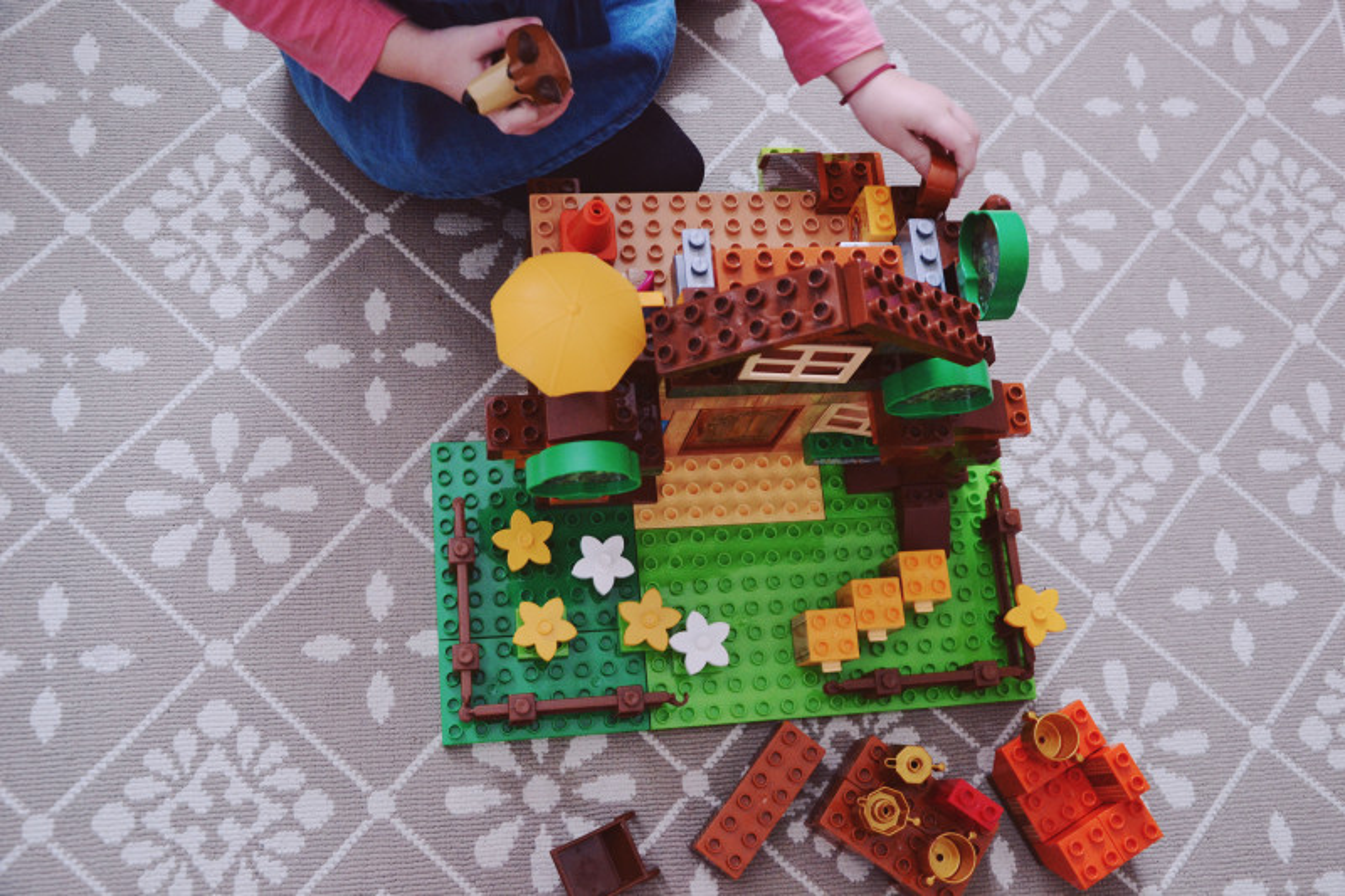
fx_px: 1345
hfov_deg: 53.1
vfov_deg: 36.9
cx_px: 672
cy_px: 448
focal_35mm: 36
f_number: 3.8
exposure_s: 1/15
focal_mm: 24
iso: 1250
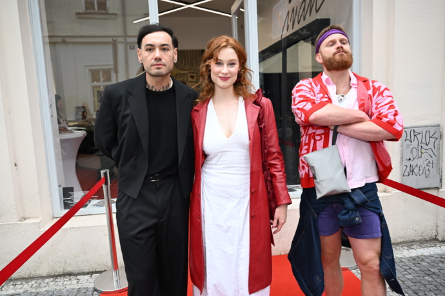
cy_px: 148
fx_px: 365
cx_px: 222
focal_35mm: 30
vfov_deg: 44.3
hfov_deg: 62.8
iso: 1000
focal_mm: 29.5
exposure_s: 1/250
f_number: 5
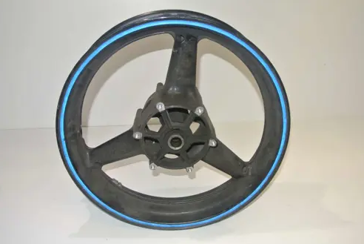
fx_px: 354
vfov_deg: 37.9
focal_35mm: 35
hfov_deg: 54.4
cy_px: 122
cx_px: 190
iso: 200
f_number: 3.8
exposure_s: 1/60
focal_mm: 12.2
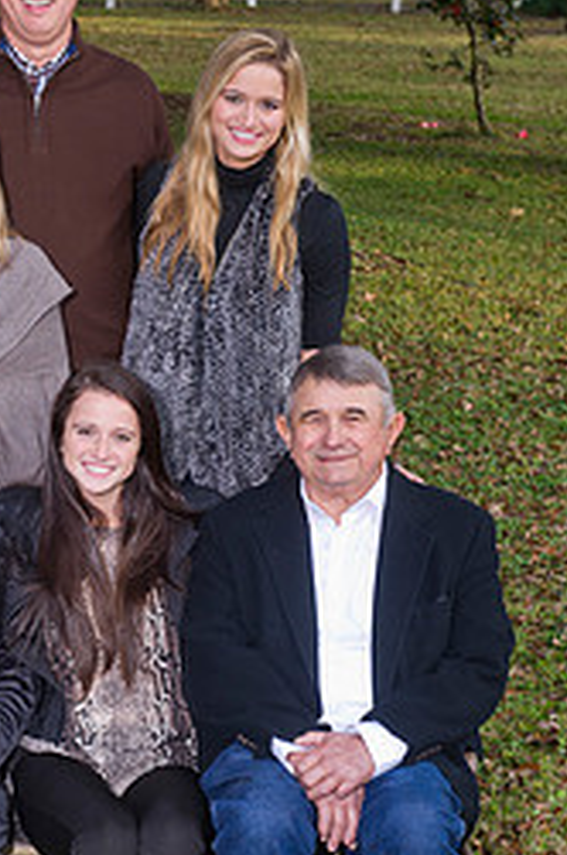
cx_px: 101
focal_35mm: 108
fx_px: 2558
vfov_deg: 18.9
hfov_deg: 12.6
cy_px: 513
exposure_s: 1/200
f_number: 7.1
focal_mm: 60
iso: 800
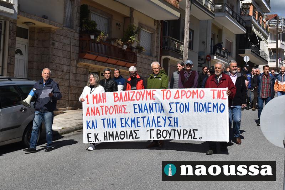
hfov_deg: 35.1
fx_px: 451
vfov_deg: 23.8
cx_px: 142
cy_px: 95
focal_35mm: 57
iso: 100
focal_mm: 38
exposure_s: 1/400
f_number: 10
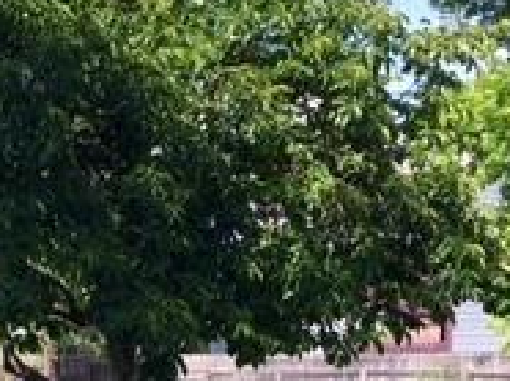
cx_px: 36
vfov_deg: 14.4
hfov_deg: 19.3
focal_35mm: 100
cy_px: 430
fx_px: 1471
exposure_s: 1/818
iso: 32
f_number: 2.2
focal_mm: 4.15
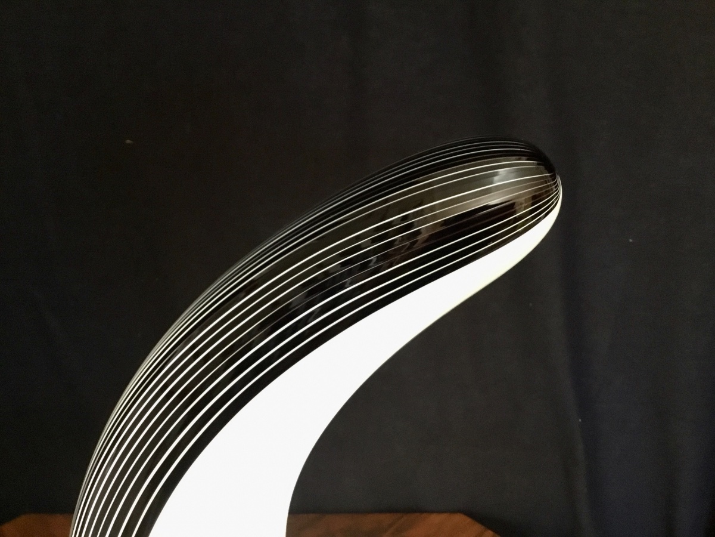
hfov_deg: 58.4
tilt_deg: -26.1
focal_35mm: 31
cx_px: 358
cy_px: 268
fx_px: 640
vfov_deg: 45.4
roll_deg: +0.2
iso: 250
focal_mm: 3.3
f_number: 2.4
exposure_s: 1/17
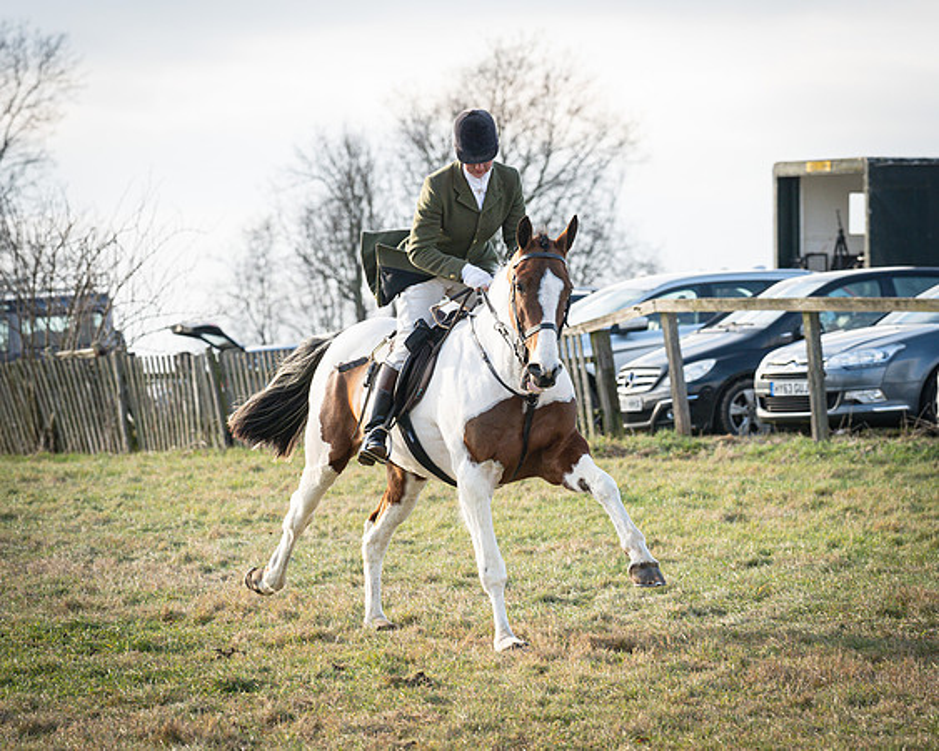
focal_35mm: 216
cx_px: 470
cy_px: 403
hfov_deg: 8.9
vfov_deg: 7.1
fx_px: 6014
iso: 400
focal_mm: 135
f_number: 5
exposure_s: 1/850
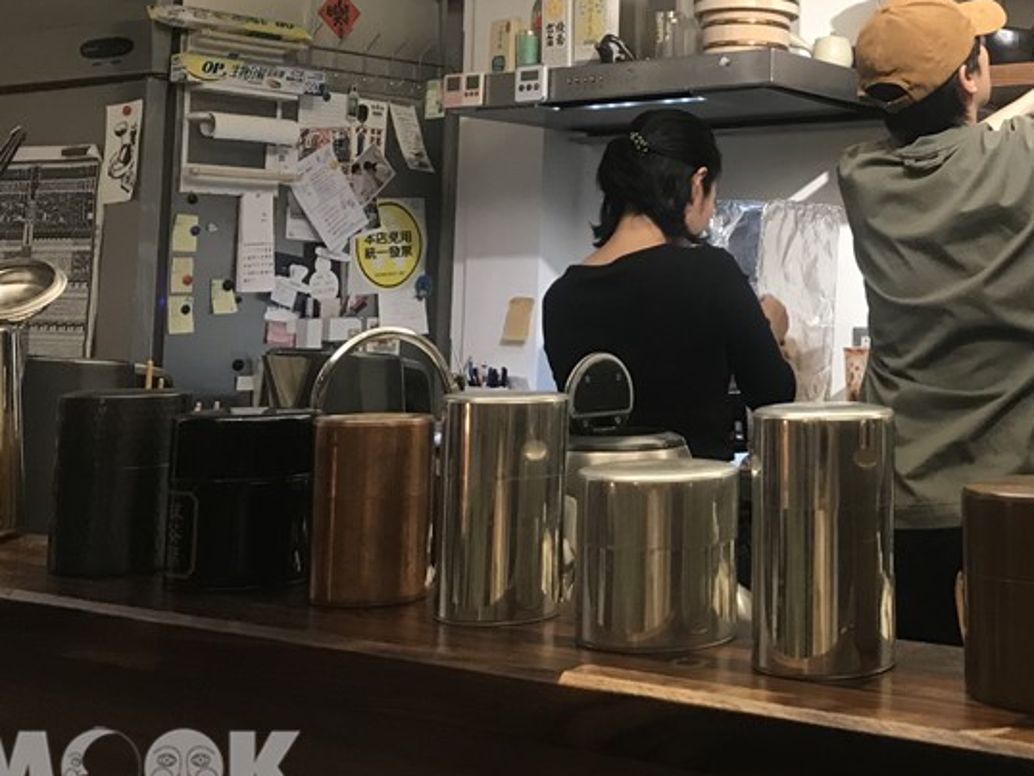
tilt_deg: +7.7
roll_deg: -0.1
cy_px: 111
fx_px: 1554
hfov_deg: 35.0
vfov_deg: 27.3
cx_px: 899
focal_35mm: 52
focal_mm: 3.99
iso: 50
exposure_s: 1/15
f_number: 1.8
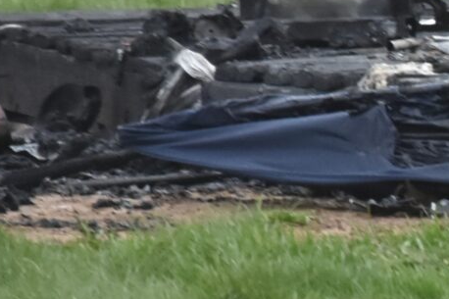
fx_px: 25084
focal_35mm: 2012
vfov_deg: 0.7
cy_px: 89
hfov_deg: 1.0
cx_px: 929
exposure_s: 1/500
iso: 800
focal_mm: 240
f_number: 8
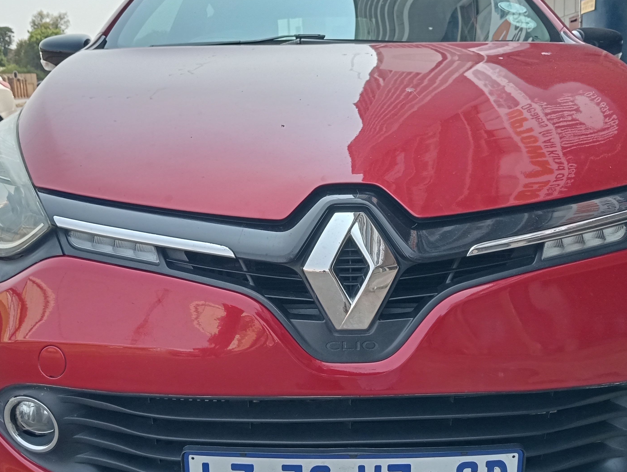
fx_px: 744
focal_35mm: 41
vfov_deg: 35.2
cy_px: 227
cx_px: 310
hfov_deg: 45.7
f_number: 1.8
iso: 102
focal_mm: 3.98
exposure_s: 1/4695
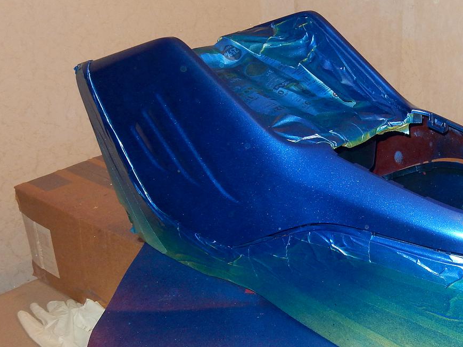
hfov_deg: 39.4
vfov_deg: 31.4
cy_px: 206
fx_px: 615
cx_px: 379
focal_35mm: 46
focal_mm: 4.5
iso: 200
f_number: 3.7
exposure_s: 1/30
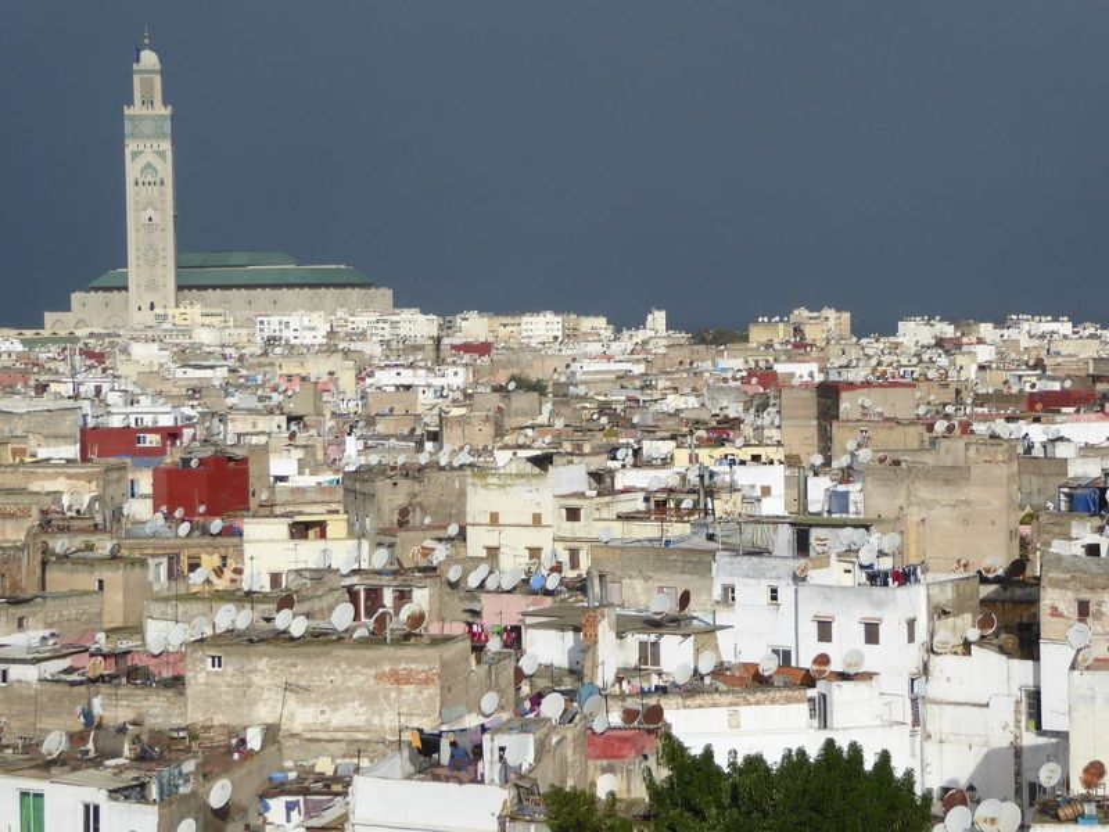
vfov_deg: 13.8
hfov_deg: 18.4
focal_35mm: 107
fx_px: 3428
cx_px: 554
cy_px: 416
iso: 80
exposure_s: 1/800
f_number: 5
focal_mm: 17.5
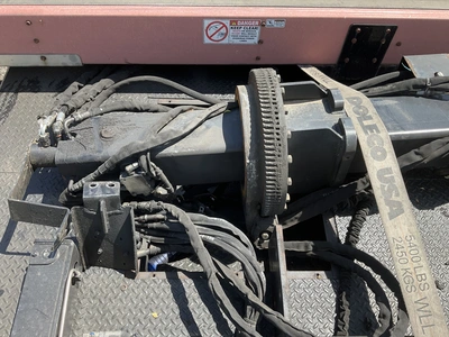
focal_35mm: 29
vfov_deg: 48.2
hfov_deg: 61.7
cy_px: 168
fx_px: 376
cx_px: 224
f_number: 1.8
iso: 25
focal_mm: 3
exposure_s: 1/469
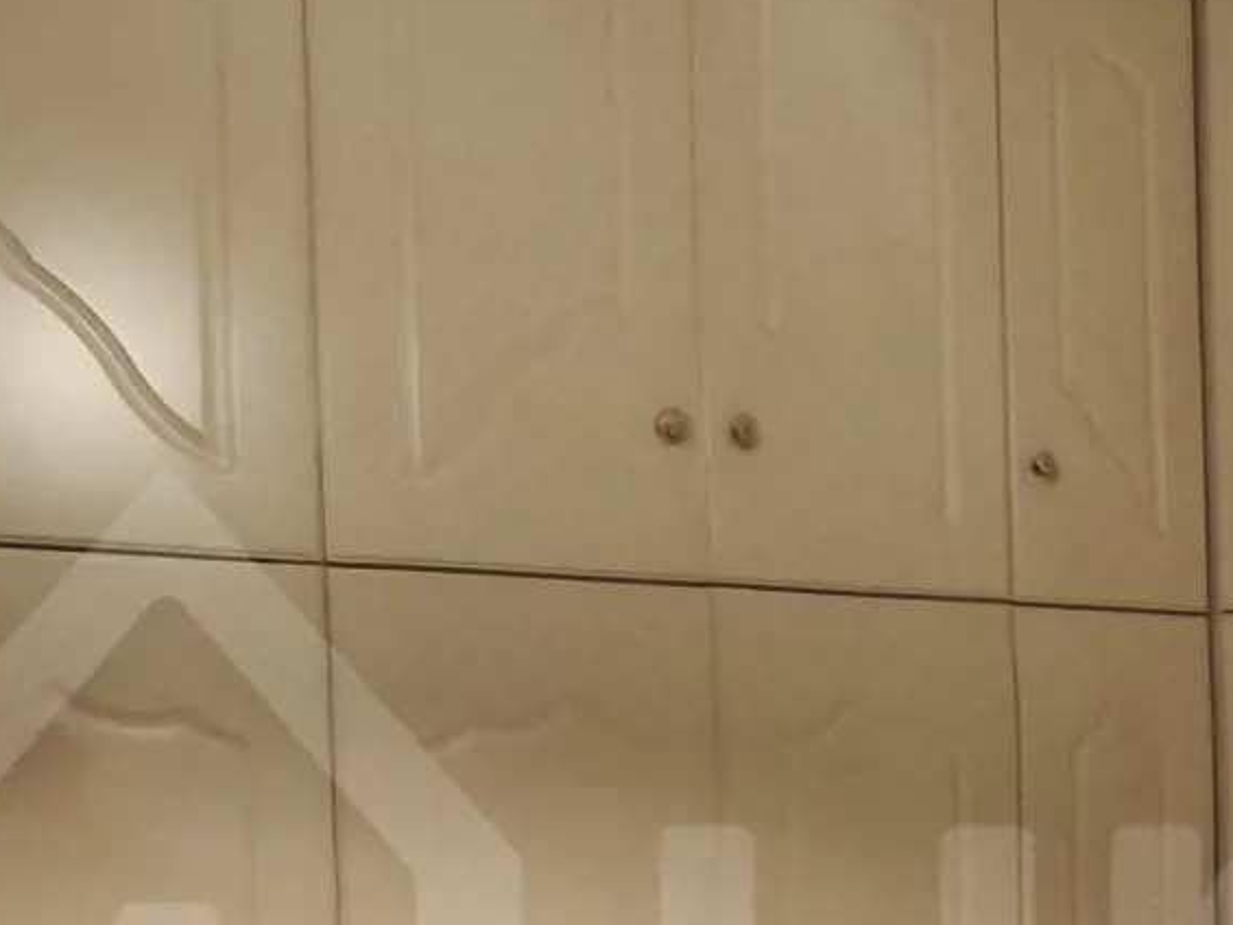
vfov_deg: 27.4
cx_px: 1194
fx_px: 1817
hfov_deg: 34.5
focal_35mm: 51
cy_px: 857
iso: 160
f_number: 2.2
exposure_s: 1/33.3
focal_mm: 1.91
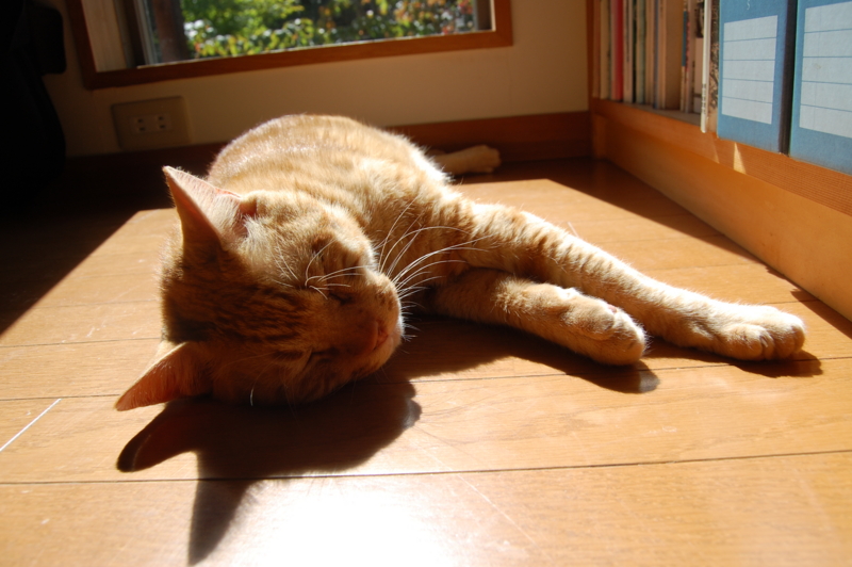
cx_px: 426
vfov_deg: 47.9
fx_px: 638
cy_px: 284
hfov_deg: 67.4
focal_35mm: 27
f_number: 8
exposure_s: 1/250
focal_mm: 18
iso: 200
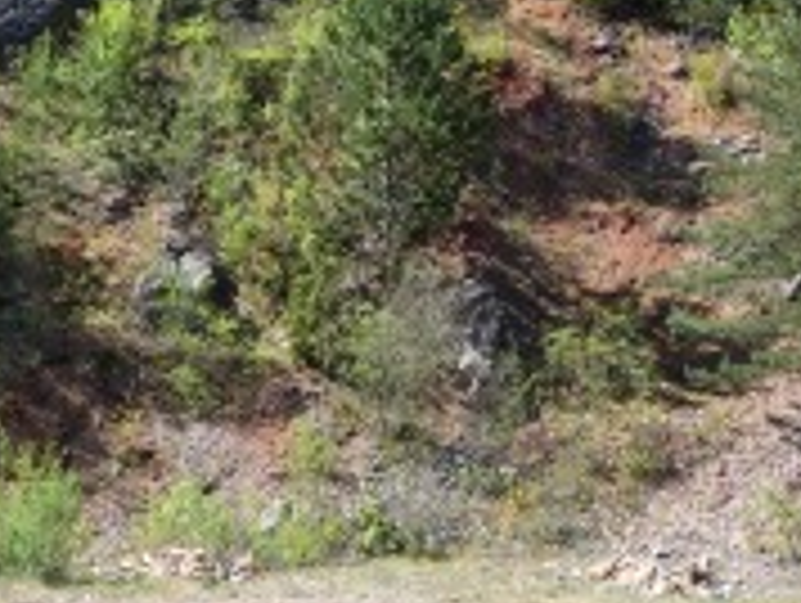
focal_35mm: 59
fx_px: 1367
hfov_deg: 32.2
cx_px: 220
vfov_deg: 24.6
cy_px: 164
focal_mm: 5.2
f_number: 4
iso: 100
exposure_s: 1/250
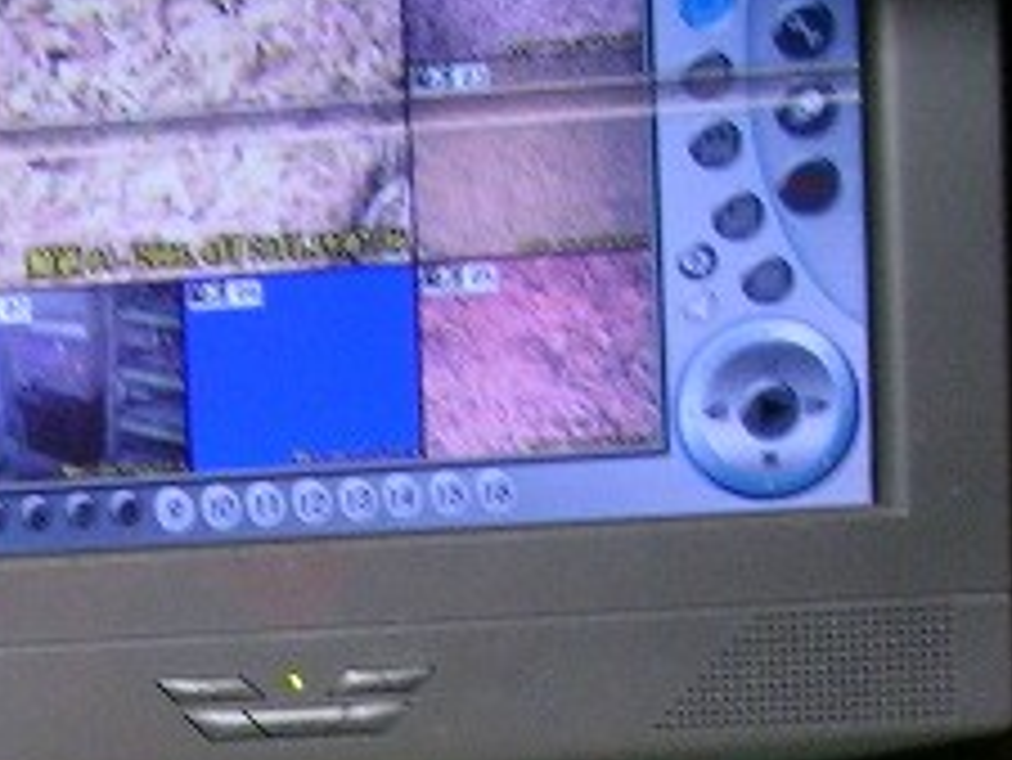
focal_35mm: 108
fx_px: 3159
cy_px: 1039
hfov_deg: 17.5
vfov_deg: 13.2
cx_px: -130
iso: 100
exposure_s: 1/17
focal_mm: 6
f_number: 2.9
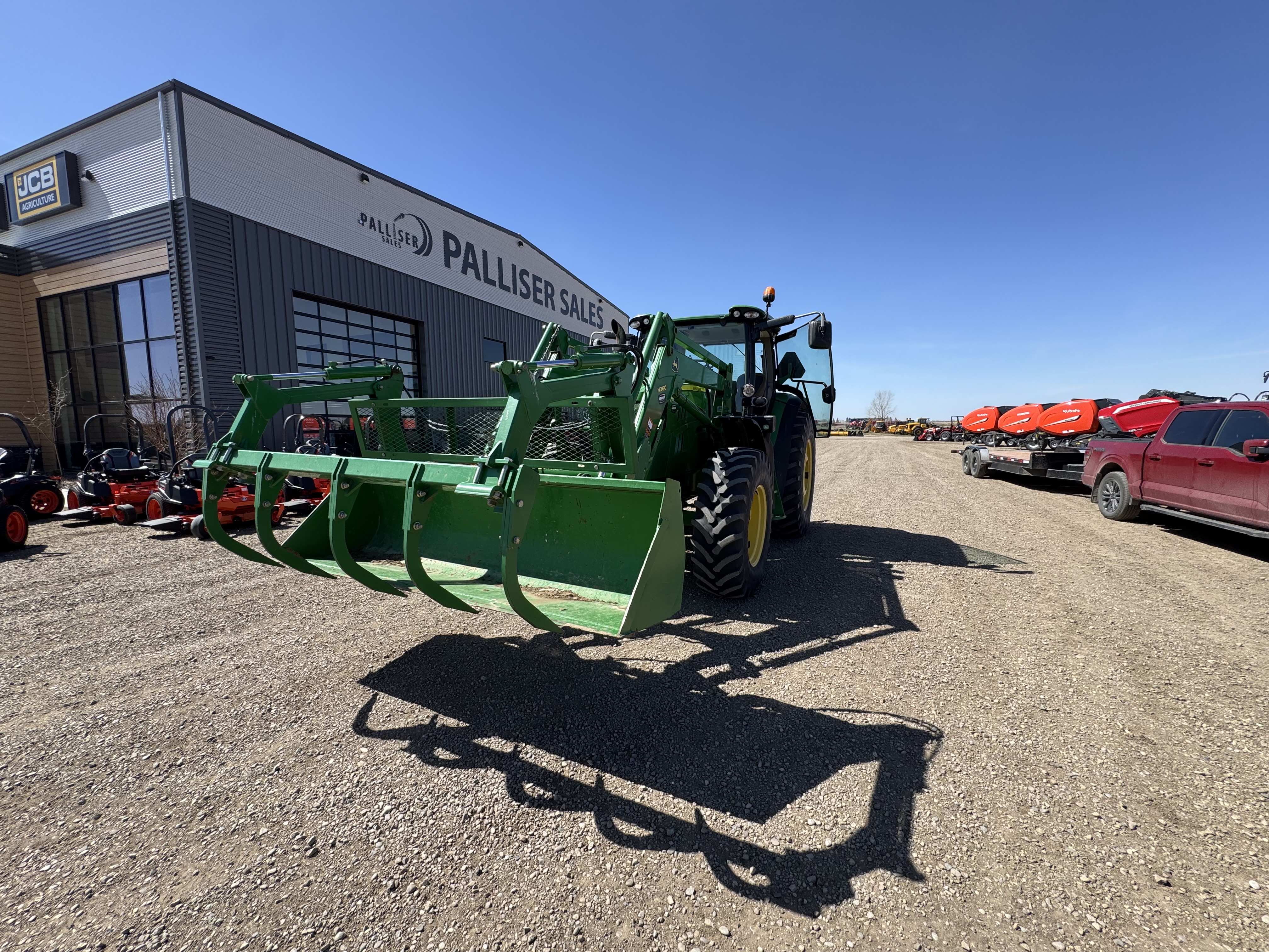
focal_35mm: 14
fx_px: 513
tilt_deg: -6.2
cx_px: 634
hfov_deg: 102.1
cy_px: 476
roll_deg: +1.7
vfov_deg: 85.7
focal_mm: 2.22
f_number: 2.2
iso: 40
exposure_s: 1/1034
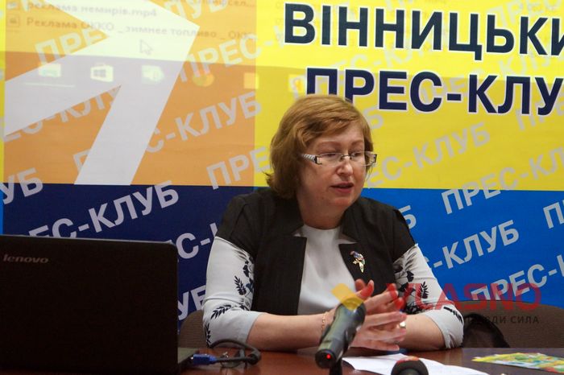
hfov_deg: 27.0
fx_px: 1174
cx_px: 282
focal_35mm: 75
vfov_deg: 18.2
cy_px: 188
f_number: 5.6
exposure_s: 1/60
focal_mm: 50
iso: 3200
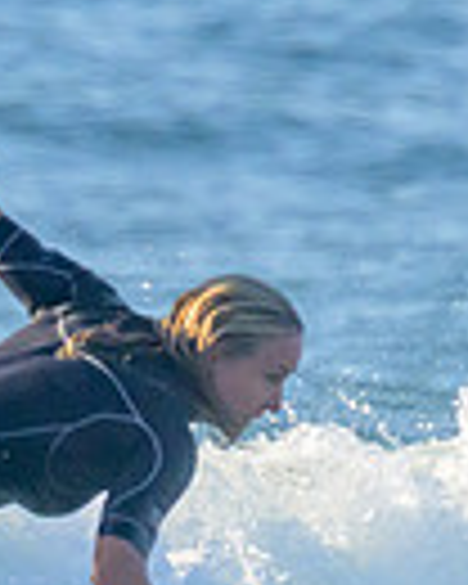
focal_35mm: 4324
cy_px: 691
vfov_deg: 0.4
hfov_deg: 0.4
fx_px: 74865
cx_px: 9
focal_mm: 800
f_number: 11
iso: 1600
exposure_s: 1/2000
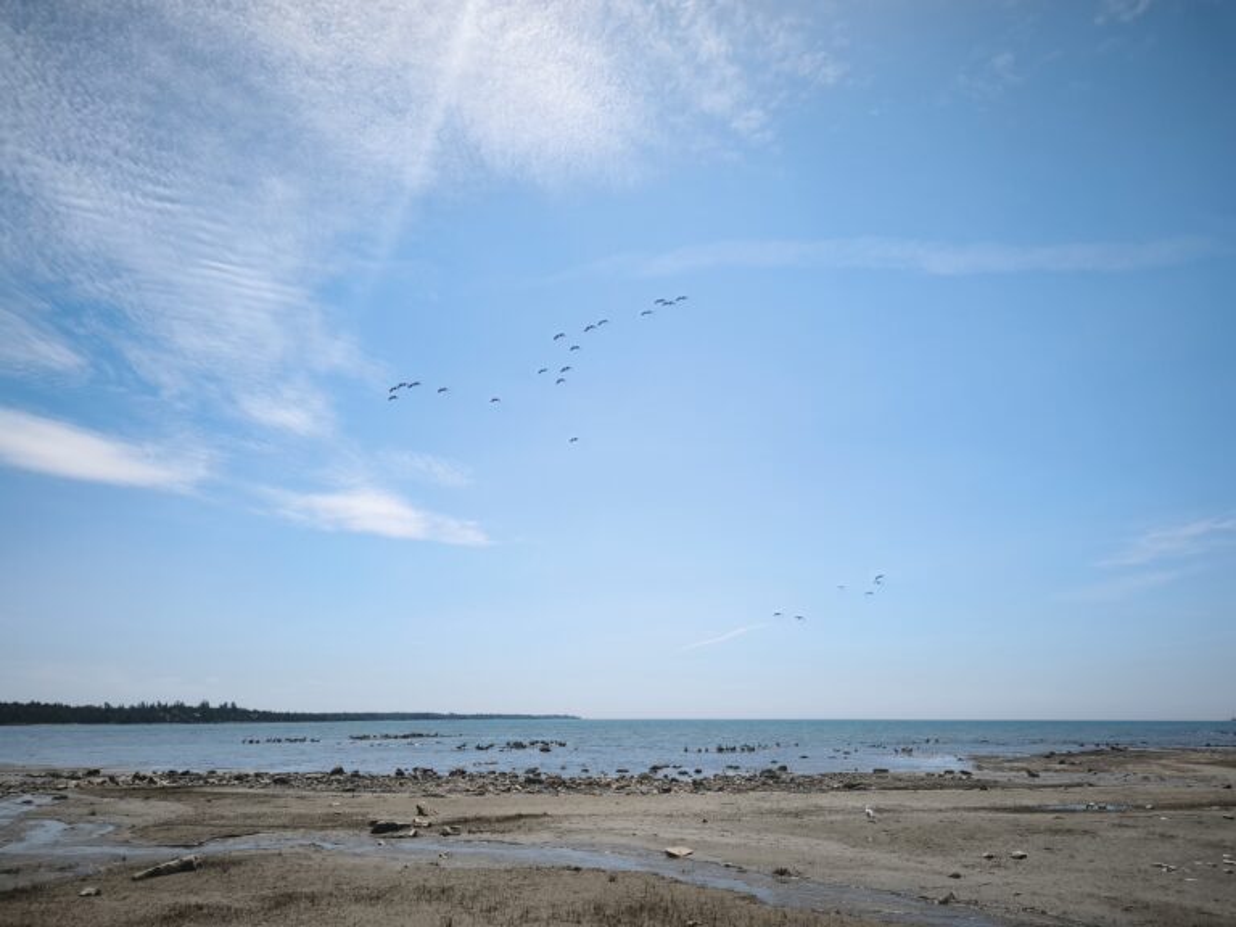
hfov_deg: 73.9
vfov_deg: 58.9
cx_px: 618
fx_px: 821
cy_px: 464
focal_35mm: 23
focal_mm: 6.45
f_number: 1.62
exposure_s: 1/2392
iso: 50
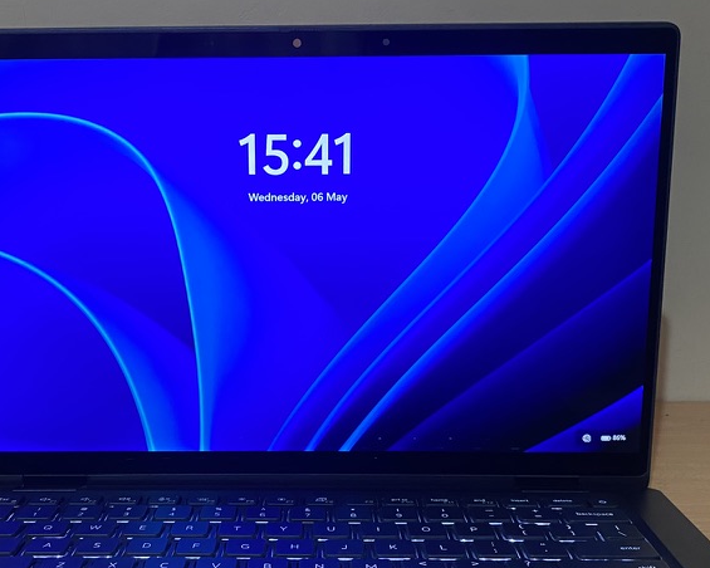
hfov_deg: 40.2
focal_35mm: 46
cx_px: 299
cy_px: 378
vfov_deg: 32.5
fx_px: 967
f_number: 1.8
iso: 500
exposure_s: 1/50
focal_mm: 4.25
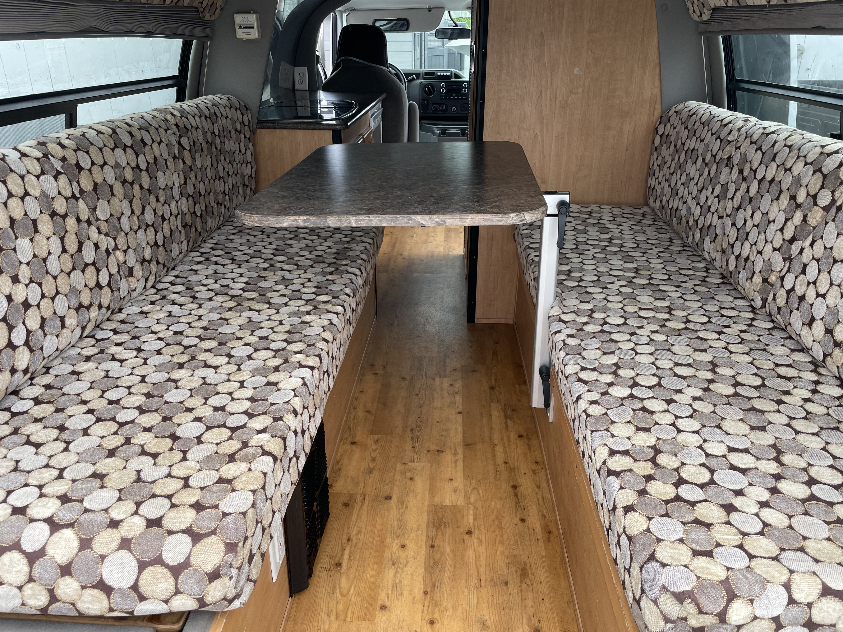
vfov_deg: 53.1
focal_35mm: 26
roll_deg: +0.0
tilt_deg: -23.8
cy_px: 316
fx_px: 633
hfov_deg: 67.3
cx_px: 422
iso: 32
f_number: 1.6
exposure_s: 1/509
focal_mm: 4.2
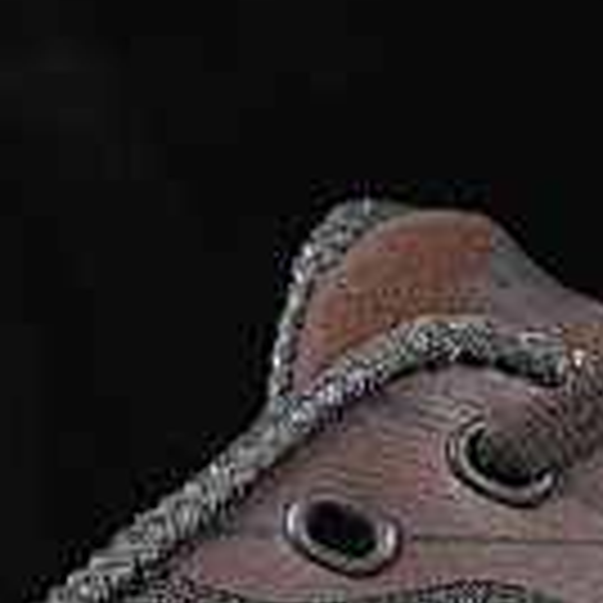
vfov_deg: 3.4
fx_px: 10091
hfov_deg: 3.4
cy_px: 792
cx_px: 688
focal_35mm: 512
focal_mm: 50
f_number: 6.3
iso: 160
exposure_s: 1/60
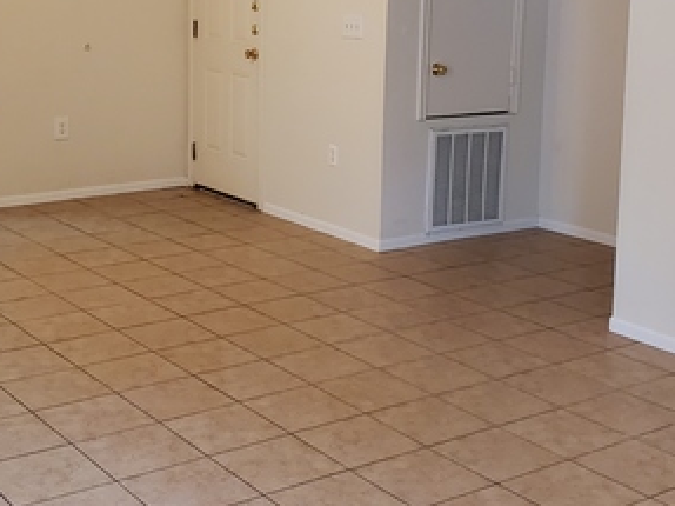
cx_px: 303
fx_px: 1131
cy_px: 92
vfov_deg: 24.7
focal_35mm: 58
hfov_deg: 33.2
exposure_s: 1/60
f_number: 2.4
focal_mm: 4.3
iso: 250
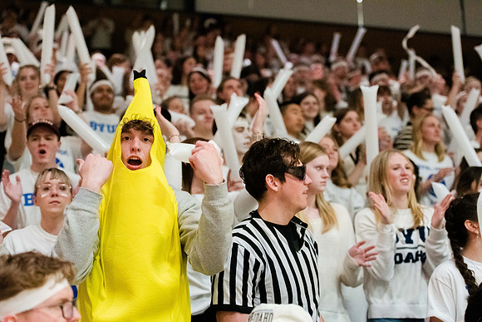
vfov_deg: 19.5
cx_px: 241
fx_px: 937
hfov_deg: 28.8
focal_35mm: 70
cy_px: 161
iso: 20000
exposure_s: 1/1000
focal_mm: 70
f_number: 2.8
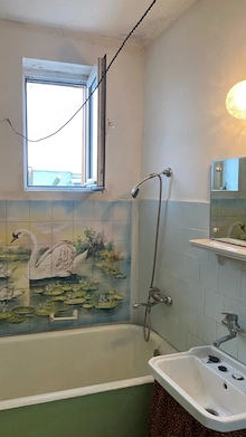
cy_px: 217
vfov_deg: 66.1
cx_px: 88
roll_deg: -0.5
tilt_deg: -0.2
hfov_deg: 39.8
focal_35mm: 29
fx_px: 336
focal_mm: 4.25
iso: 160
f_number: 1.8
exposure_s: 1/50
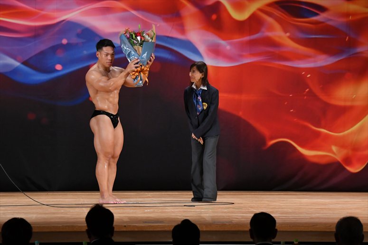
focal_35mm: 217
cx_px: 184
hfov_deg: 9.5
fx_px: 2217
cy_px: 122
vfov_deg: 6.3
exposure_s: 1/400
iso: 3200
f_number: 5.6
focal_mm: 145
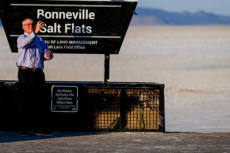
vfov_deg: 4.7
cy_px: 73
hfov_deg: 7.0
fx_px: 1878
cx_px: 70
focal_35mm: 294
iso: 200
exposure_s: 1/2000
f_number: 2.8
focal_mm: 200
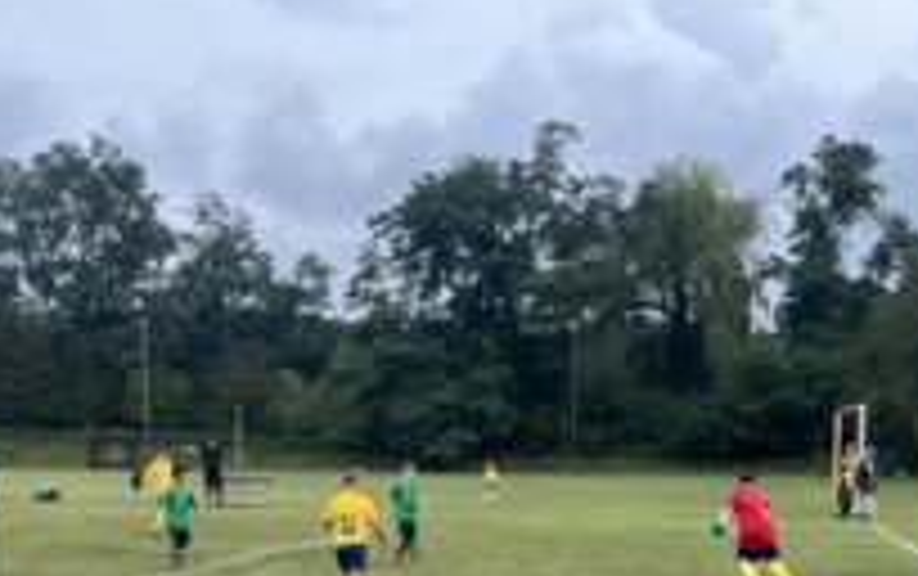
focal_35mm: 54
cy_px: 576
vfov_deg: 23.1
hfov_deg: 37.5
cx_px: 446
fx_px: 1352
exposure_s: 1/858
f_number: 1.6
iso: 50
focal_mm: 5.1
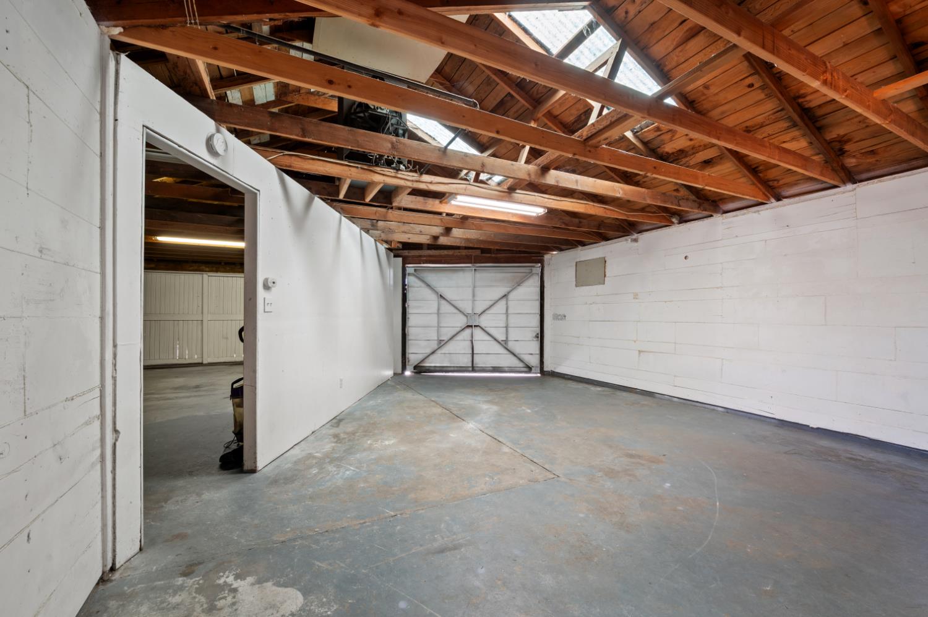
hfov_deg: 104.3
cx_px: 464
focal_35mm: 14
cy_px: 308
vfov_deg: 81.1
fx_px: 361
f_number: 9
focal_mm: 14
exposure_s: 1/2.5
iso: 250
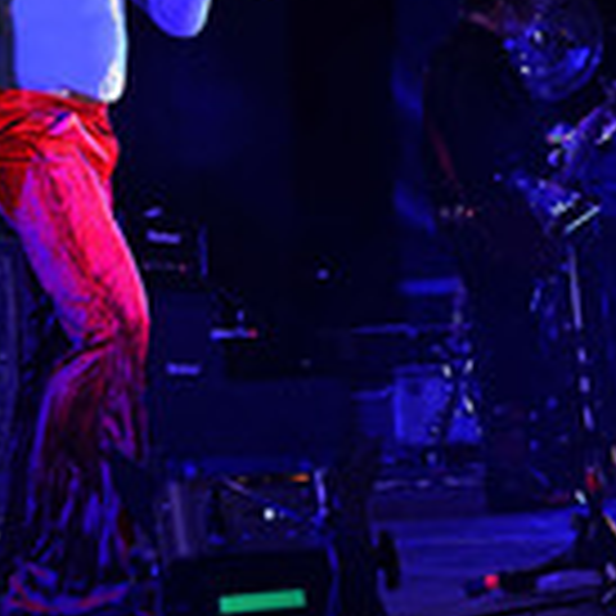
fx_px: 1570
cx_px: -290
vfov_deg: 21.8
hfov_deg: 19.5
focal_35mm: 78
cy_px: 99
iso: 2500
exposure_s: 1/400
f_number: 2.8
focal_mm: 28
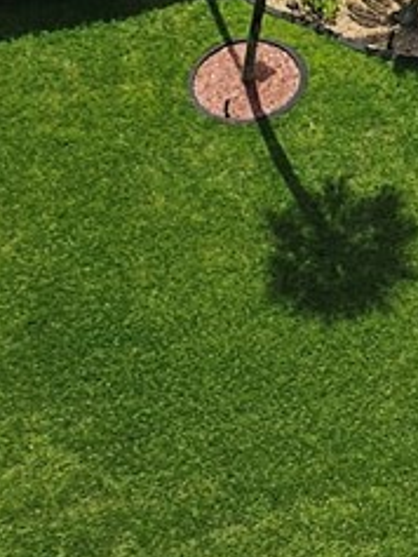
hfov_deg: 8.0
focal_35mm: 162
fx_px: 2606
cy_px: -771
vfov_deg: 10.5
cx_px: 1198
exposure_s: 1/6201
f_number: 1.8
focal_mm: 5
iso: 50
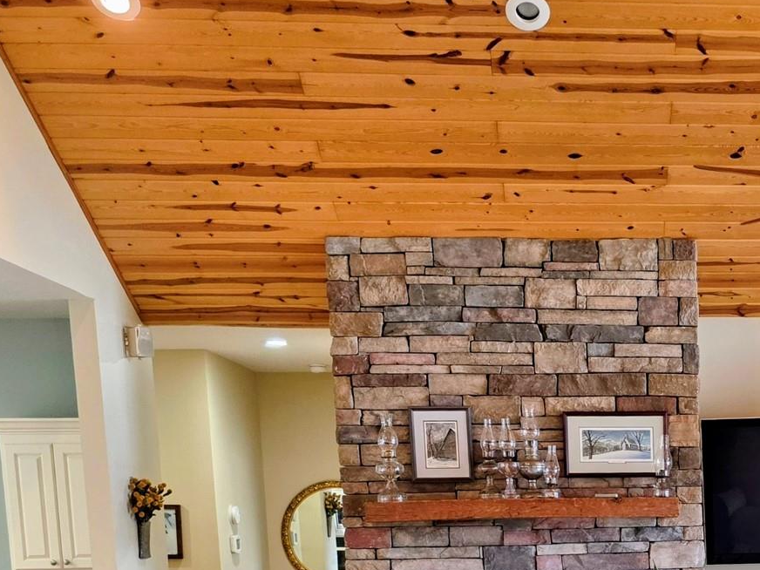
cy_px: 658
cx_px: 720
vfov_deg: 24.8
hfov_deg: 33.2
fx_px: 1186
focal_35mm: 54
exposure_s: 1/120
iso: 200
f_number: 1.7
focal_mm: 6.3
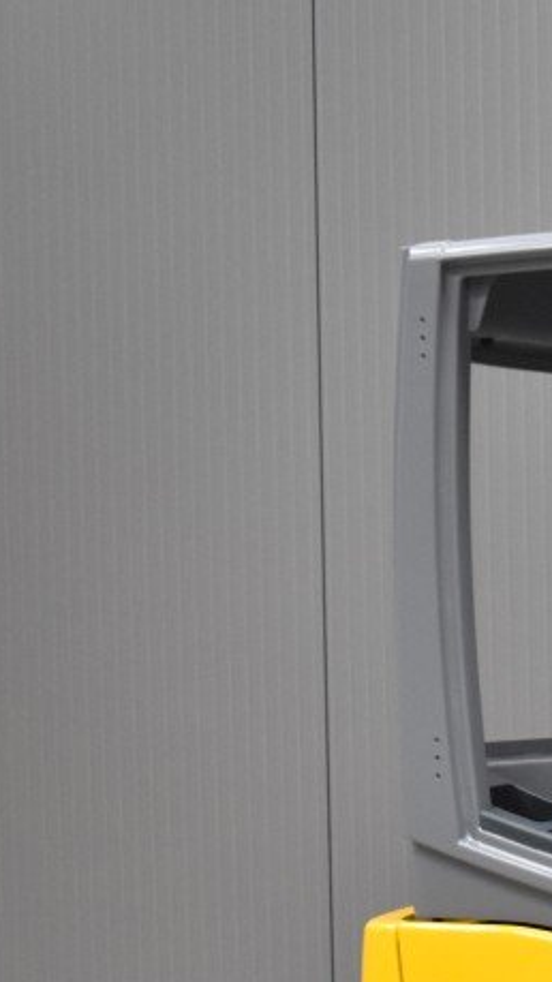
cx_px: 1083
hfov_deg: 9.8
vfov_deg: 18.4
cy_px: 800
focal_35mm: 115
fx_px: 2994
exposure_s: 1/60
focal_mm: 28
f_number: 4.2
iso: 1600
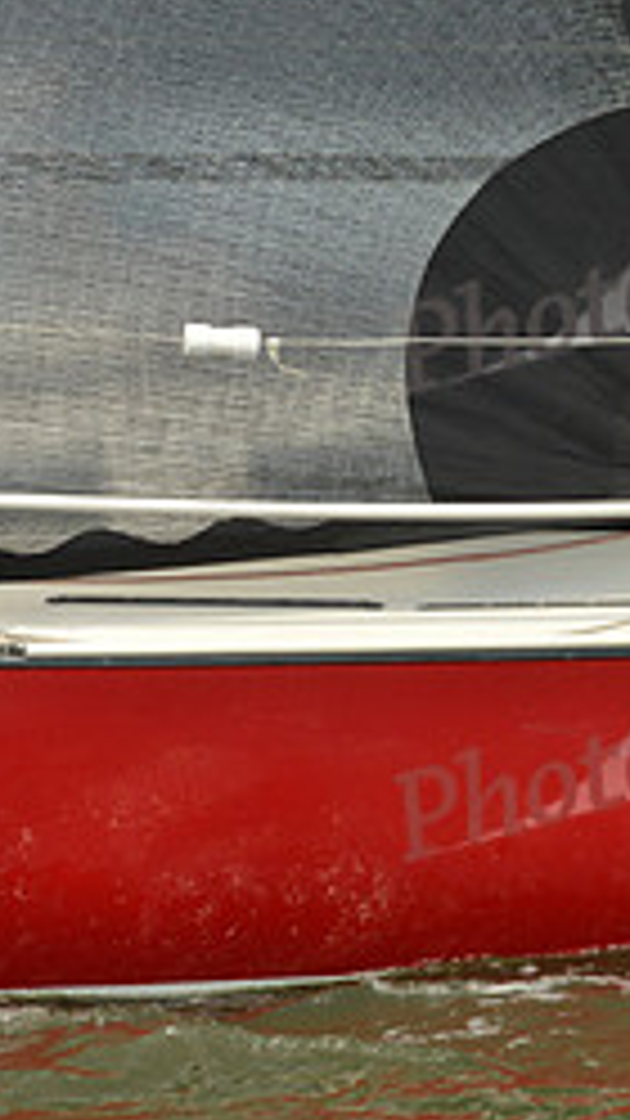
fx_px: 5437
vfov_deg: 11.8
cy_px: 448
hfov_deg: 6.4
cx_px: 1264
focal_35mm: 183
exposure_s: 1/800
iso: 280
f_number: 10
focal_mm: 75
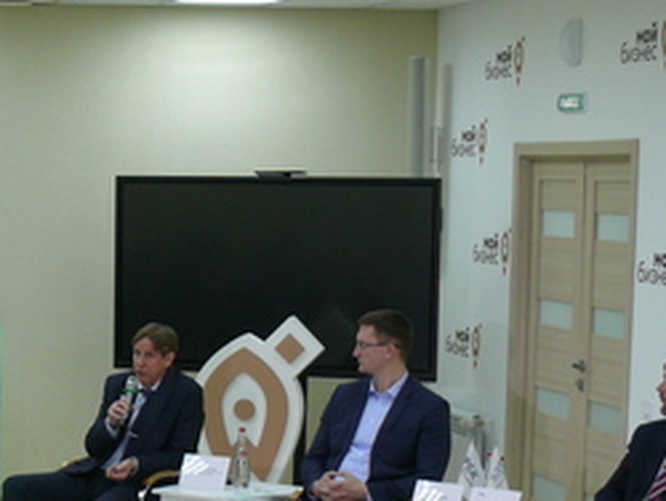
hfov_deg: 16.5
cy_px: 450
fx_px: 2157
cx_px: -213
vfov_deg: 13.1
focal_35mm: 112
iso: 100
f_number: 2.8
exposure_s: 1/50
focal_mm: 7.4
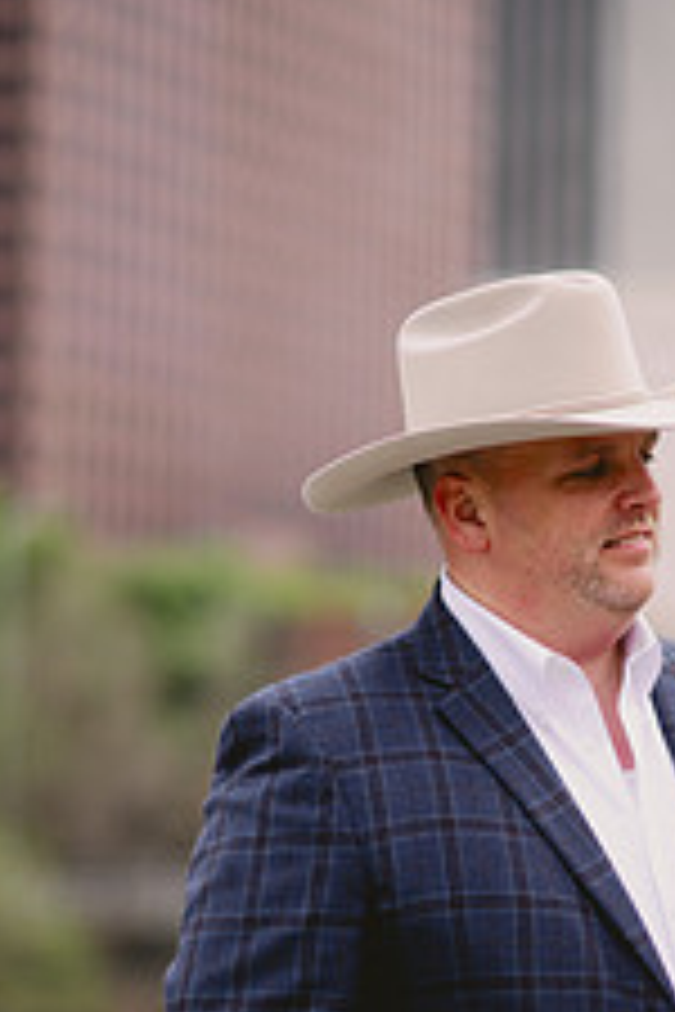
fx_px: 4781
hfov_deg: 8.0
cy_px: 877
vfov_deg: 12.0
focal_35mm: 170
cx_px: 662
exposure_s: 1/2500
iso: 320
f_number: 2
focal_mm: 85
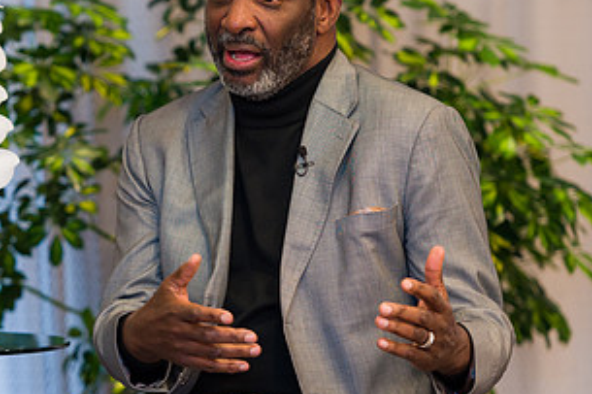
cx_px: 208
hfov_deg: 6.6
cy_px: 190
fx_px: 5161
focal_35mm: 314
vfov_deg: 4.4
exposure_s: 1/200
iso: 800
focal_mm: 165
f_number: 3.2
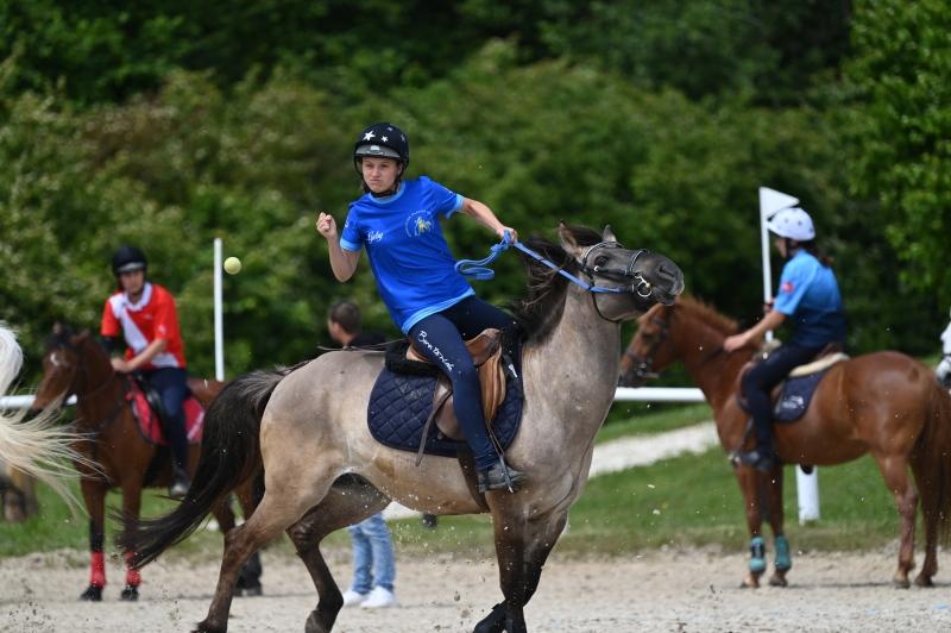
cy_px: 316
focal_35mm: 400
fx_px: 10558
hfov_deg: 5.2
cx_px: 476
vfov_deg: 3.4
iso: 280
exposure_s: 1/1250
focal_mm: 400
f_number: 5.6
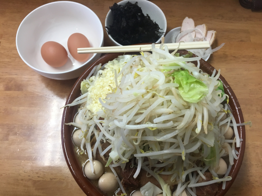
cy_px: 98
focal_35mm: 29
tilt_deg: -69.3
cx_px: 131
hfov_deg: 61.7
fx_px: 219
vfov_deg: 48.2
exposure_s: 1/15
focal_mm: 4.15
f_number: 2.2
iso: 25
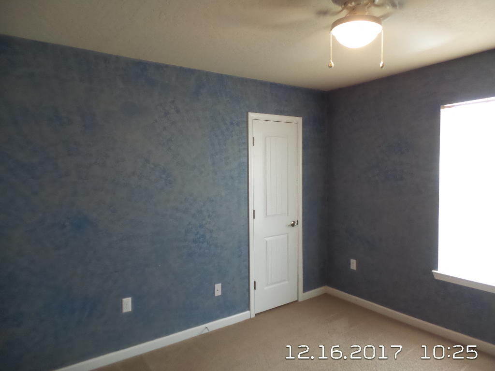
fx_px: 329
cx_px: 248
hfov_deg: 73.9
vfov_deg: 58.9
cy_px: 186
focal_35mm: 23
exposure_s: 1/30
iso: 640
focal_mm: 4.1
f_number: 2.8
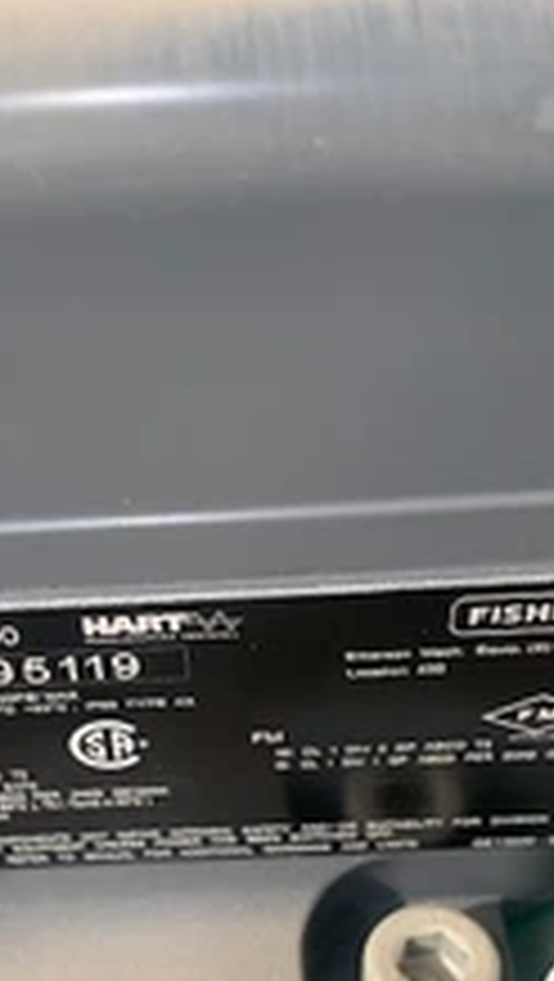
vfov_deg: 39.3
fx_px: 1355
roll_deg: -5.1
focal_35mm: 52
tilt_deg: -40.1
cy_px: 666
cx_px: 158
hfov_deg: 22.9
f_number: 1.8
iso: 160
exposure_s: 1/60
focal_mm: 4.25
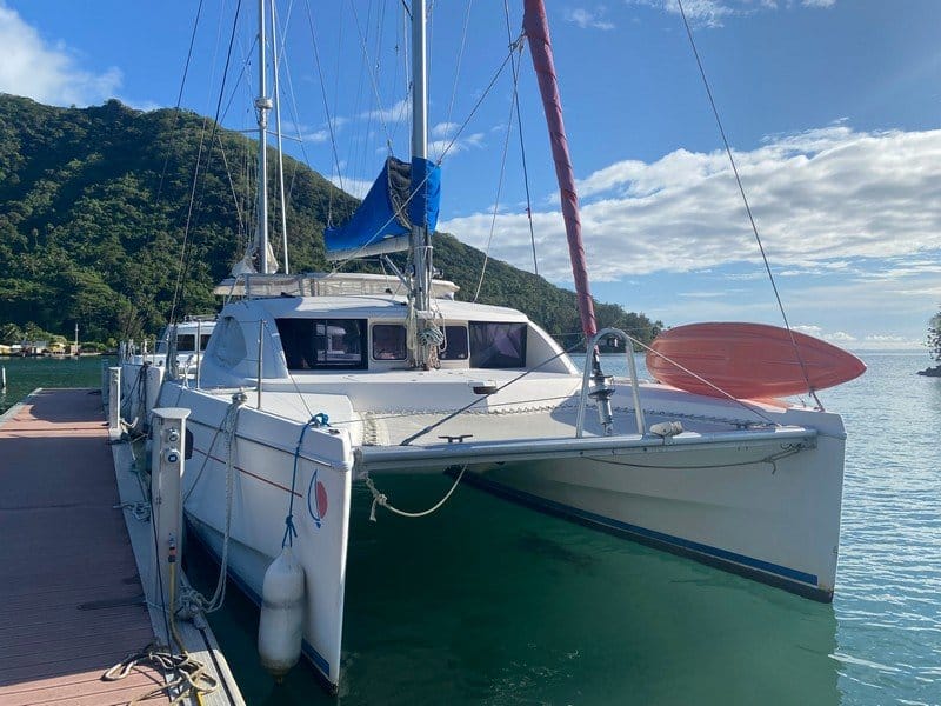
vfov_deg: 53.1
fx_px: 707
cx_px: 470
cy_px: 353
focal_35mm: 26
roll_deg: +1.3
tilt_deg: +0.1
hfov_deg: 67.3
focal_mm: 4.25
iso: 32
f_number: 1.8
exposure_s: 1/3846
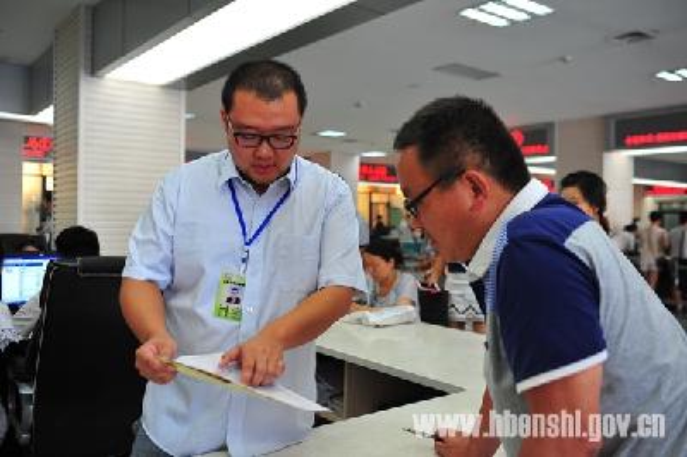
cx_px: 344
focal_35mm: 32
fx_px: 610
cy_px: 228
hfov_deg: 58.8
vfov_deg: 41.0
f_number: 3.2
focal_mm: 32
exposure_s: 1/60
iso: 500
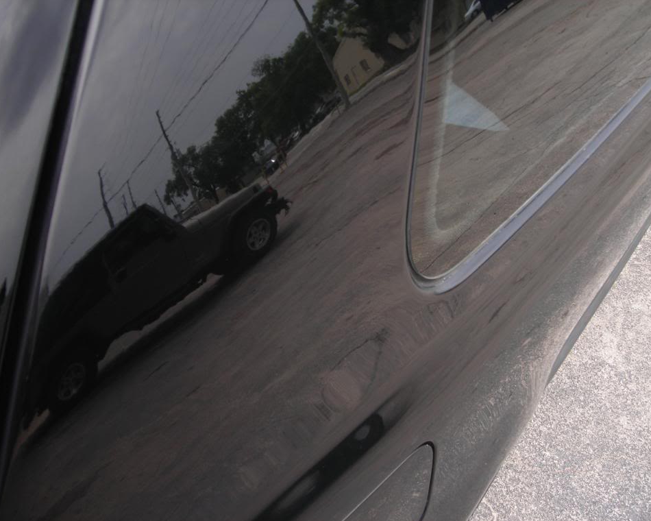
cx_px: 335
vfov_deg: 37.3
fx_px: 771
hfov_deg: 45.8
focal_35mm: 40
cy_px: 262
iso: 50
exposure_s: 1/205
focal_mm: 6.3
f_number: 3.2
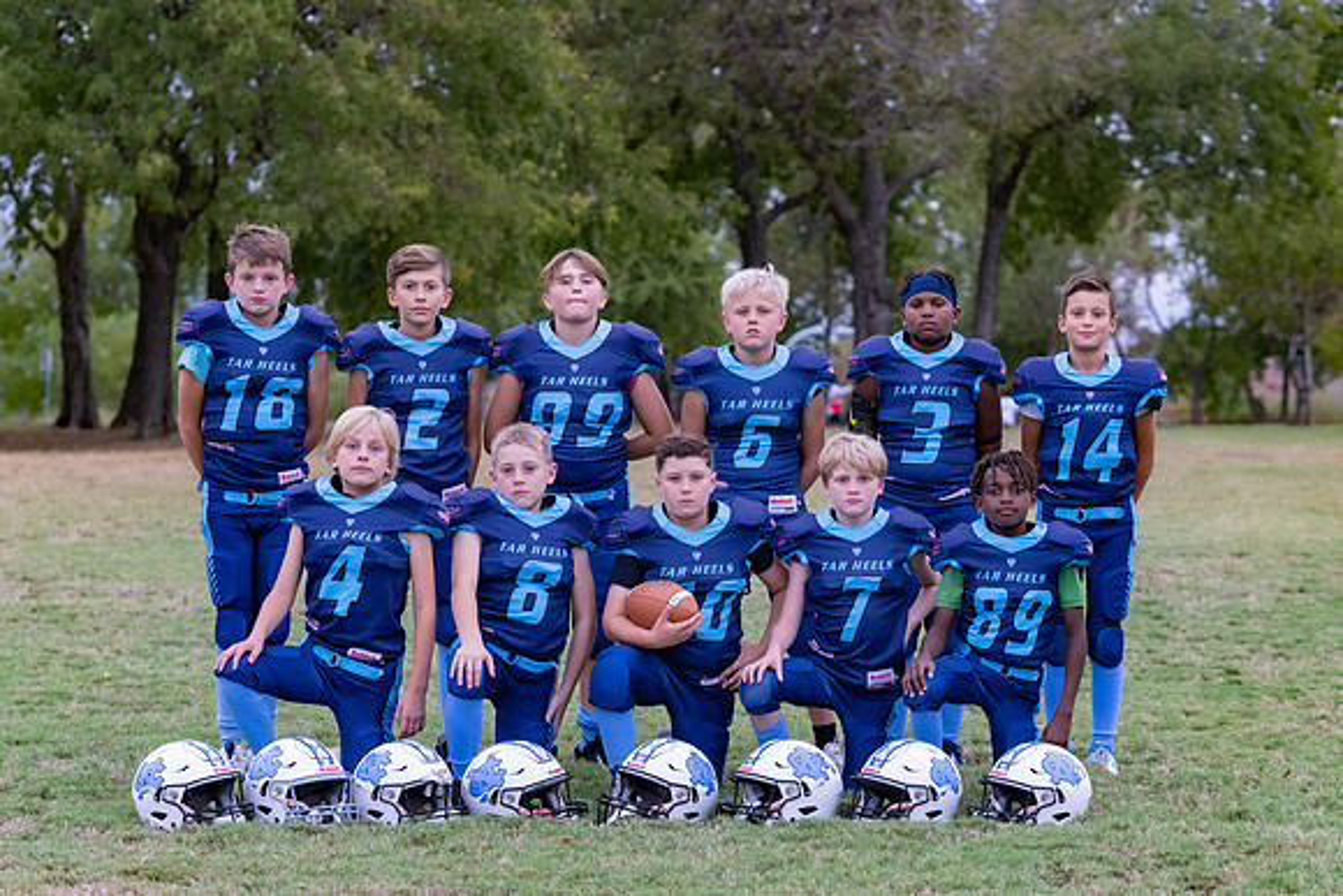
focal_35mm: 100
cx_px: 710
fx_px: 3732
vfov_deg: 13.7
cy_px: 487
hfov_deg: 20.4
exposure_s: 1/320
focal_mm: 90
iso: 1600
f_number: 4
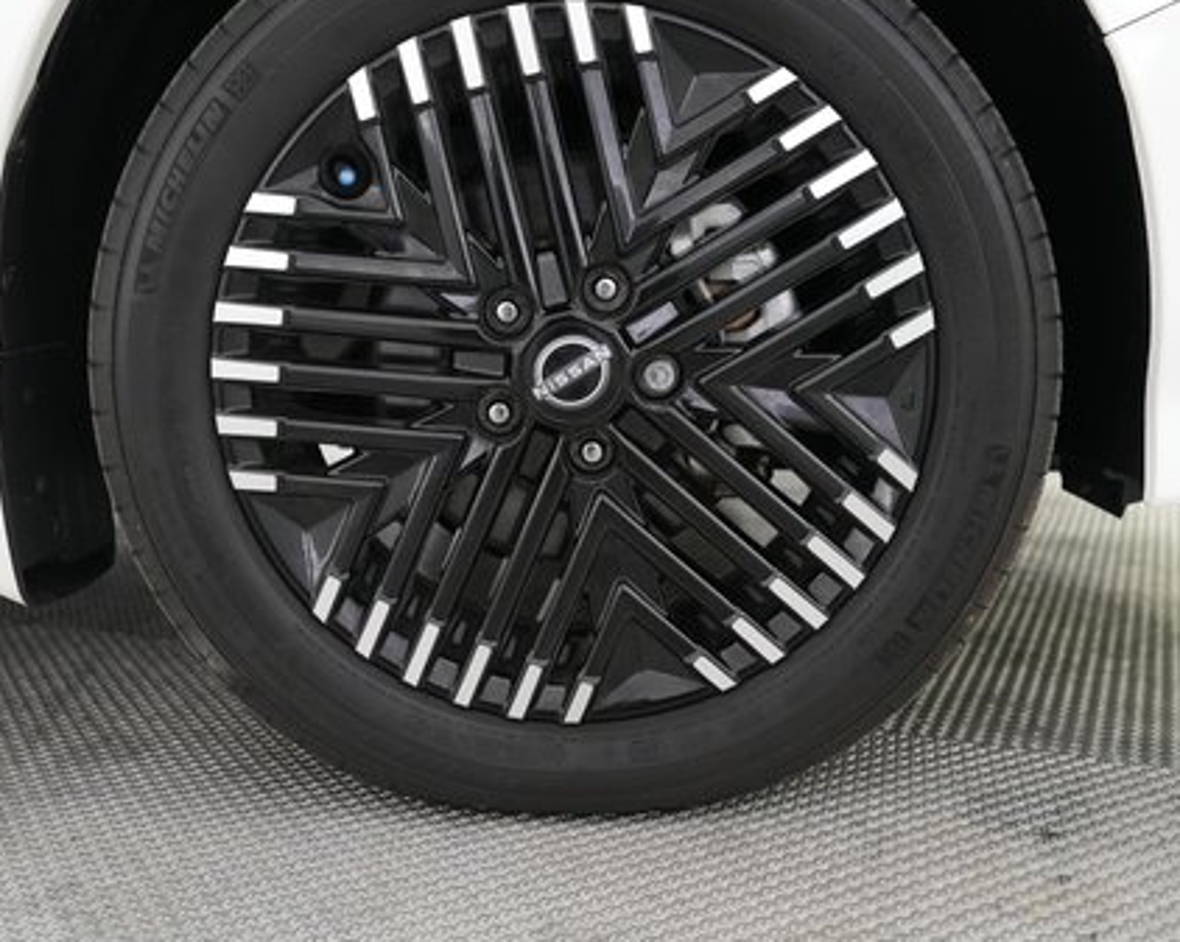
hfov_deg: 49.1
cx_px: 565
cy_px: 400
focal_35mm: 37
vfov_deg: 40.0
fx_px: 1291
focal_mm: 26
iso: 4000
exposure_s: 1/160
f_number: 2.8
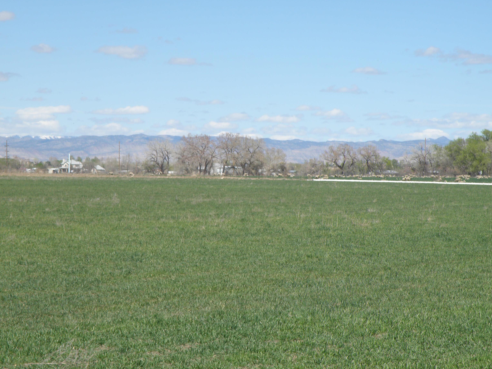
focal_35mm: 133
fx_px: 1890
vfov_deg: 11.1
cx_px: 245
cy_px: 184
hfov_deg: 14.8
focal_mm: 23.37
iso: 64
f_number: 5.6
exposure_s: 1/400
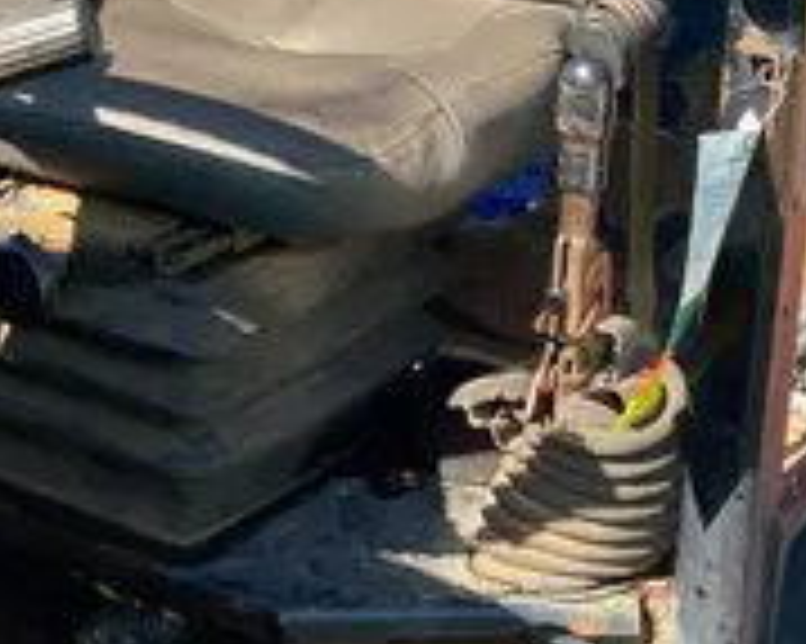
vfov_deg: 18.1
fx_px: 2003
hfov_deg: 22.2
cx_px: 77
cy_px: 101
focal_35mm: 84
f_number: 1.8
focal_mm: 3.99
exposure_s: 1/307
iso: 20
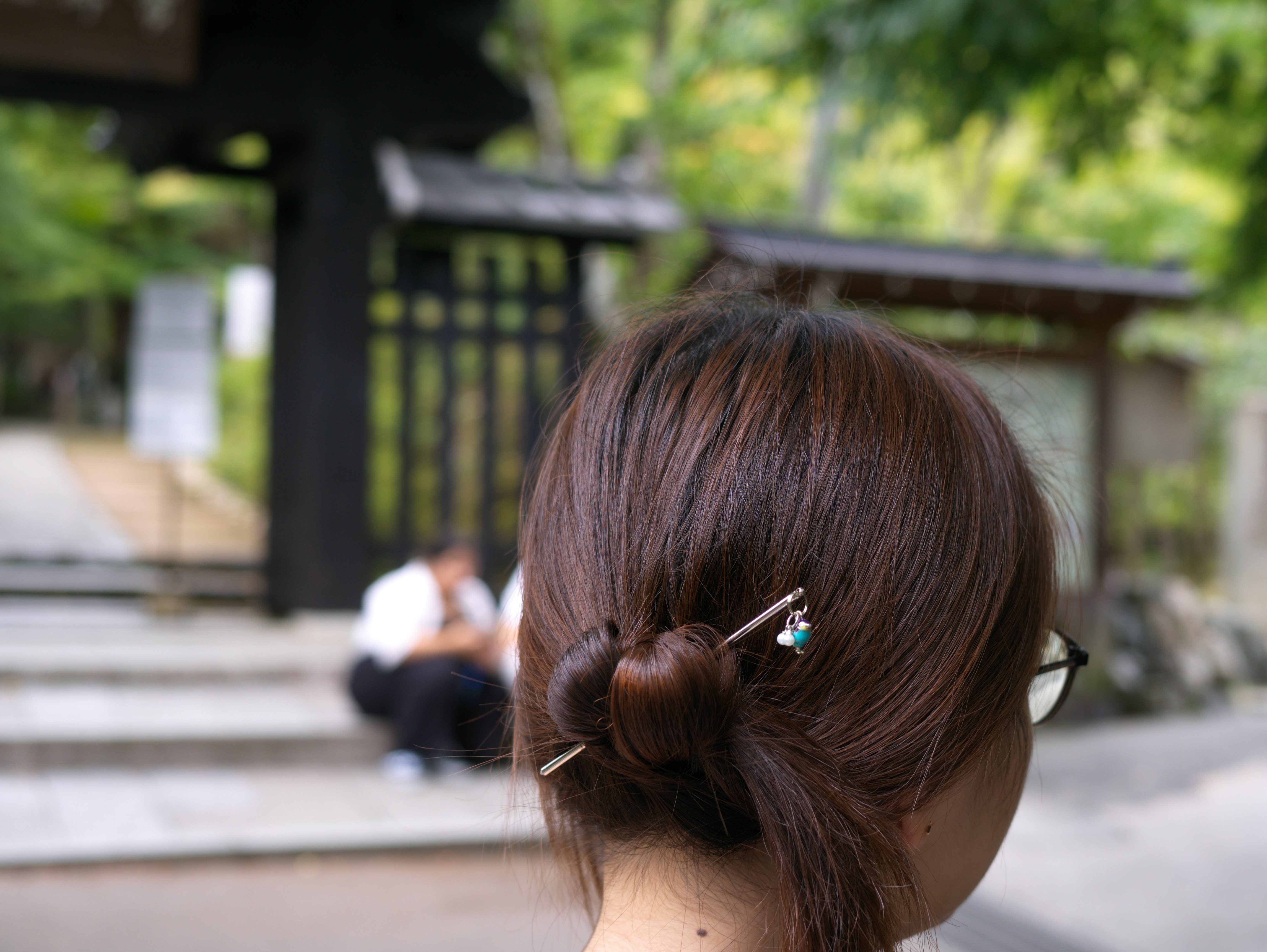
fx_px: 1904
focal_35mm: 52
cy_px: 572
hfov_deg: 36.5
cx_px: 816
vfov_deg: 28.0
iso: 400
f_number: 4.5
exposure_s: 1/100
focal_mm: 45
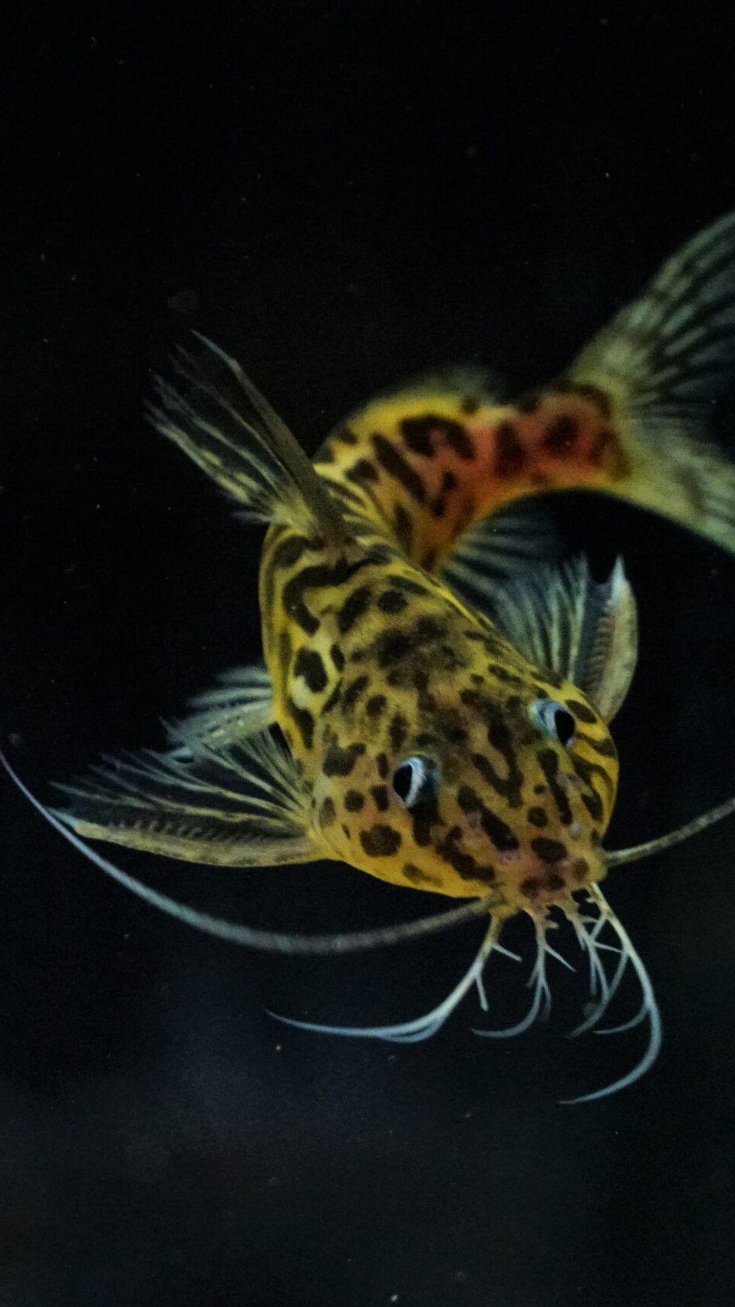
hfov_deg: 3.8
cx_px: 495
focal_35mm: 319
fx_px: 11050
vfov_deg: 6.8
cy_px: 654
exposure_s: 1/250
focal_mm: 135
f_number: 5.6
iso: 10000
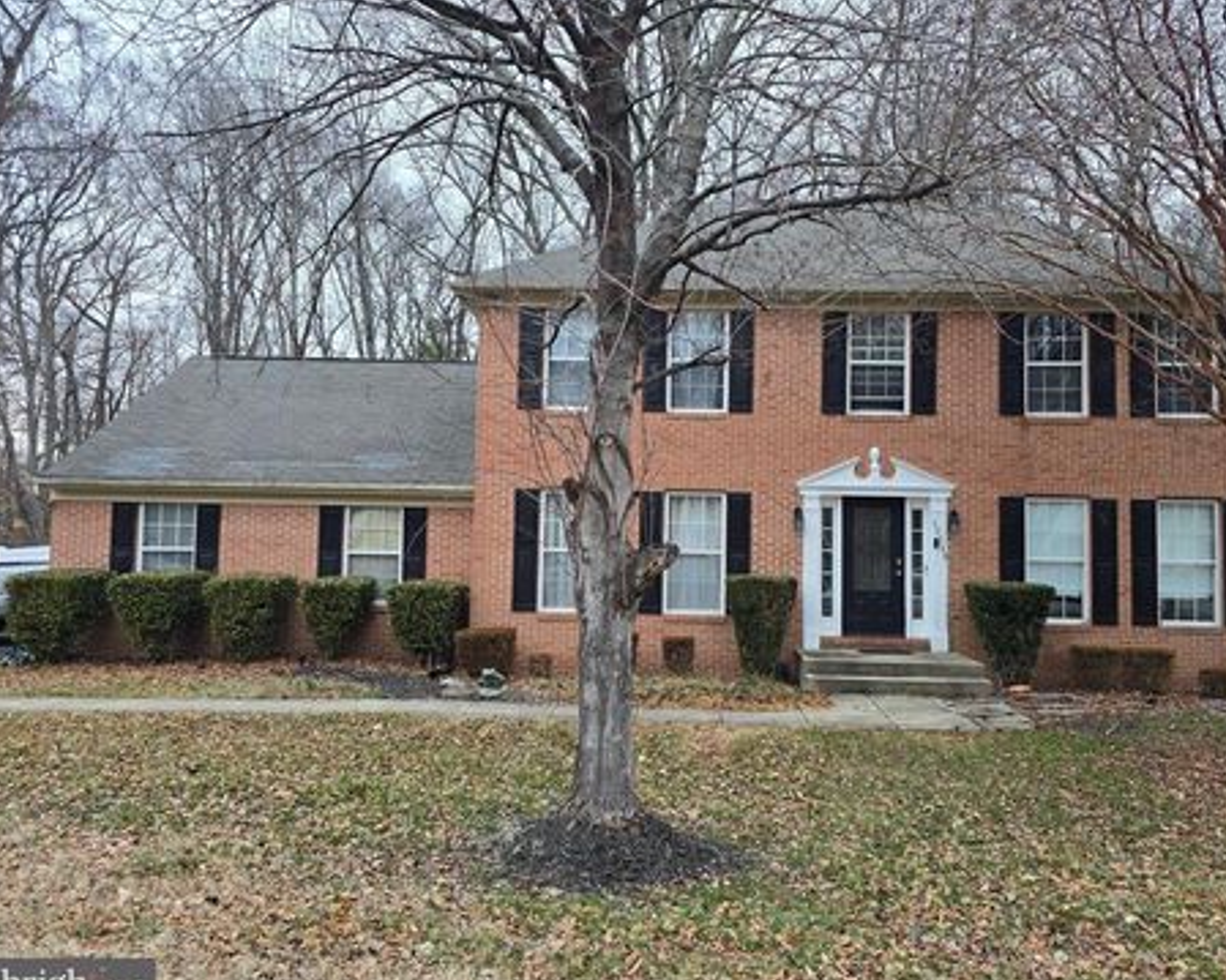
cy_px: 501
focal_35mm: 25
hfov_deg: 68.0
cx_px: 672
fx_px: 907
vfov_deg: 56.8
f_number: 1.7
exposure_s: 1/180
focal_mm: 6.3
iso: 100
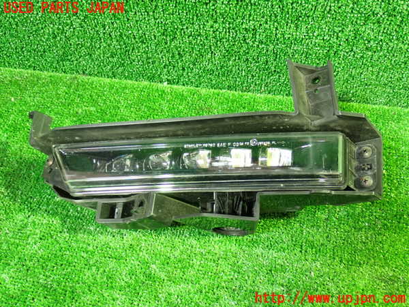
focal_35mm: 38
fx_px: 449
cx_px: 204
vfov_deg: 37.7
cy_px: 154
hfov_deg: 49.0
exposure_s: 1/13
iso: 800
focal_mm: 6.83
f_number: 2.7
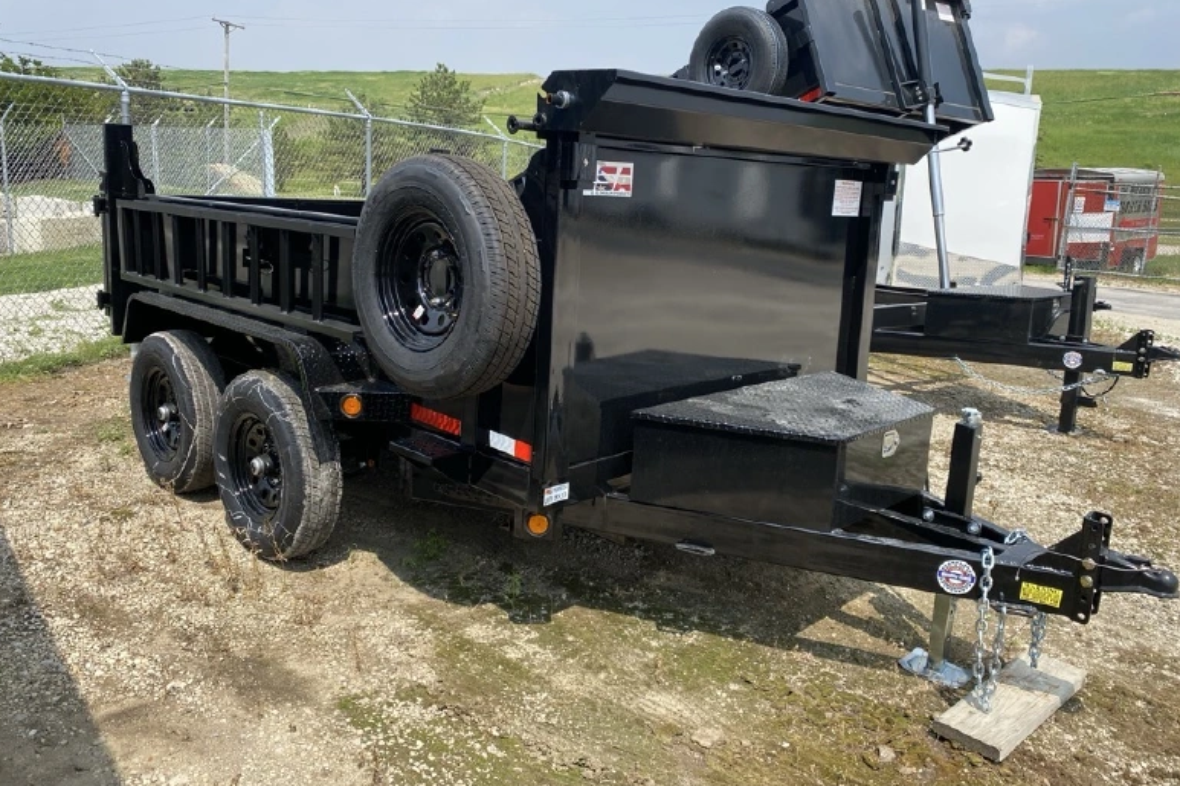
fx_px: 918
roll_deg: -2.7
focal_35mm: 28
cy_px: 345
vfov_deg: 46.3
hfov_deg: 65.5
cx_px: 588
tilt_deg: -10.5
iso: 32
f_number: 1.8
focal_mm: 4.25
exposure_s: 1/2105
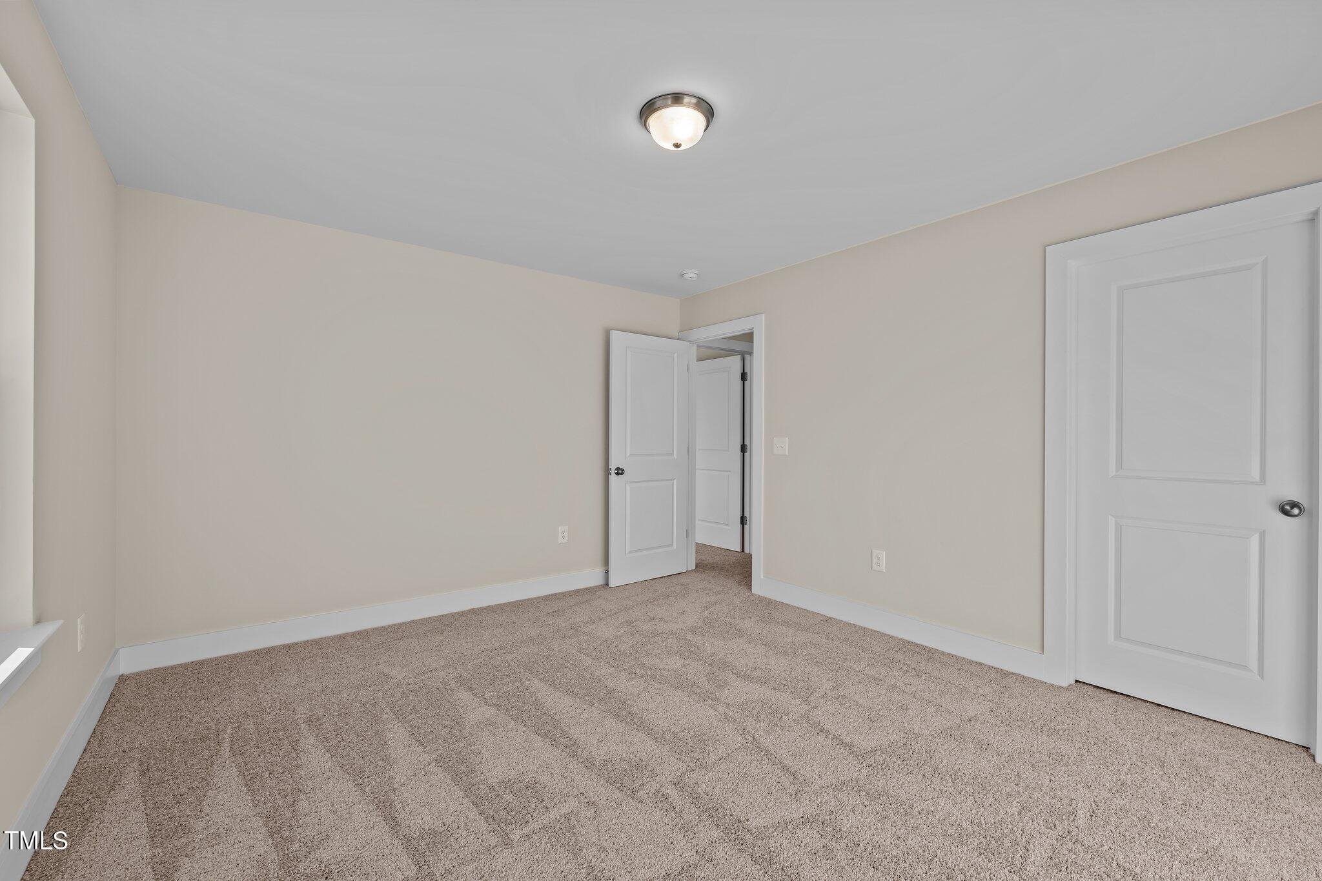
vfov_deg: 77.3
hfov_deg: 100.4
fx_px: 551
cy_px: 440
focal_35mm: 15
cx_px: 661
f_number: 7.1
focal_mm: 15
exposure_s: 1/30
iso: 200
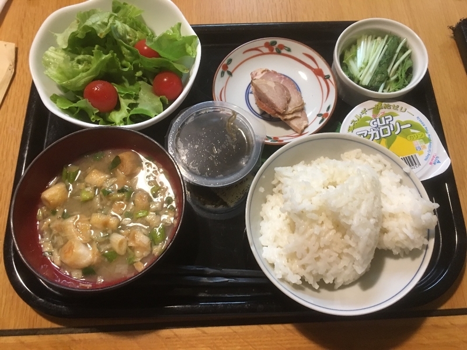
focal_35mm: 29
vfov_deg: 48.2
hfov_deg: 61.7
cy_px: 175
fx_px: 391
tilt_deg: -69.0
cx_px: 234
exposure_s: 1/10
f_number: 2.2
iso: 80
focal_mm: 4.15
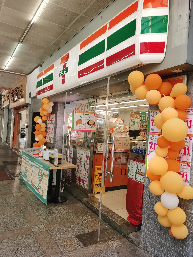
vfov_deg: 65.3
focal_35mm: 27
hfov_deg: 51.4
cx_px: 96
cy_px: 128
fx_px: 201
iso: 50
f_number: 1.6
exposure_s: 1/101
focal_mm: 5.56
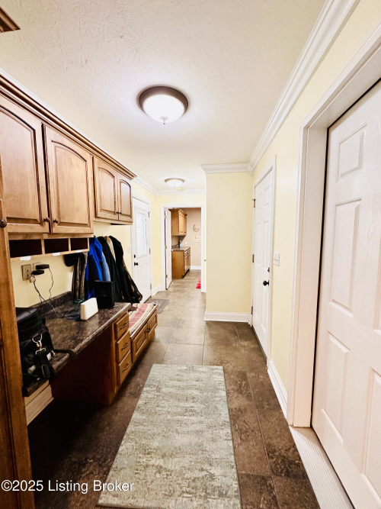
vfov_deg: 102.1
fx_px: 206
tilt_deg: -5.5
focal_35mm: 14
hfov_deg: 85.7
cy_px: 254
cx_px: 190
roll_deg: -0.3
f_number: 2.2
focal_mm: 2.22
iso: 320
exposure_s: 1/60
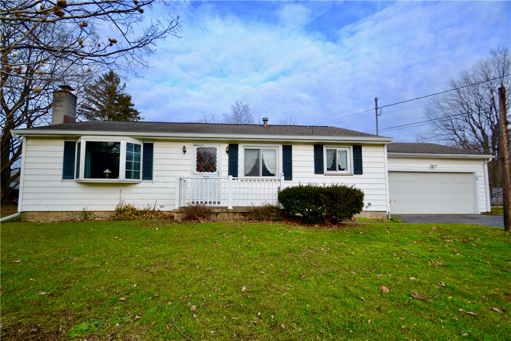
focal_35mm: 15
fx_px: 213
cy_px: 170
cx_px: 256
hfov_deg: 100.4
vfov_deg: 77.3
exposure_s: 1/125
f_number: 5.6
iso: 125
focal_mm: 10
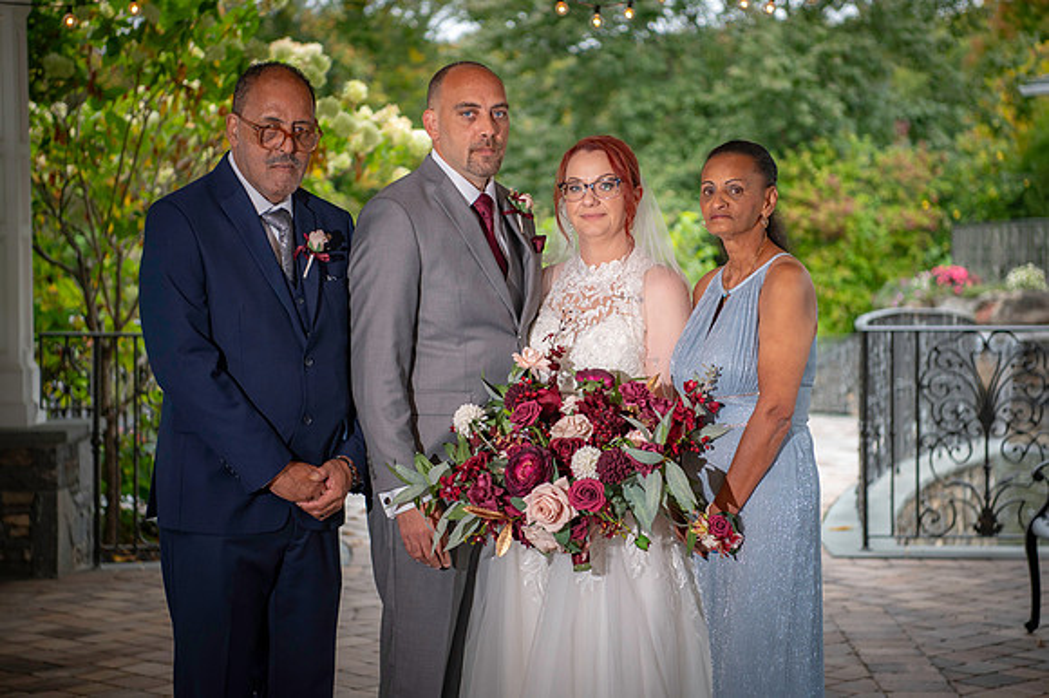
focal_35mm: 78
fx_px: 2280
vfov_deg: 17.4
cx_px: 577
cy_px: 319
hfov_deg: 25.9
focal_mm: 70
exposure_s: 1/500
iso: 800
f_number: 2.8
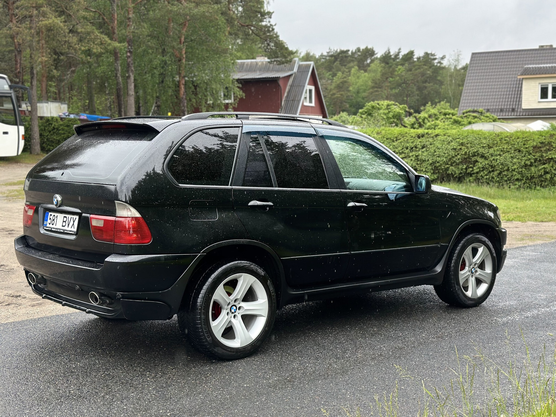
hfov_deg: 39.7
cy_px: 208
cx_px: 278
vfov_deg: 30.3
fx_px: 771
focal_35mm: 48
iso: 80
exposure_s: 1/791
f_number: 1.78
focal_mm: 6.86
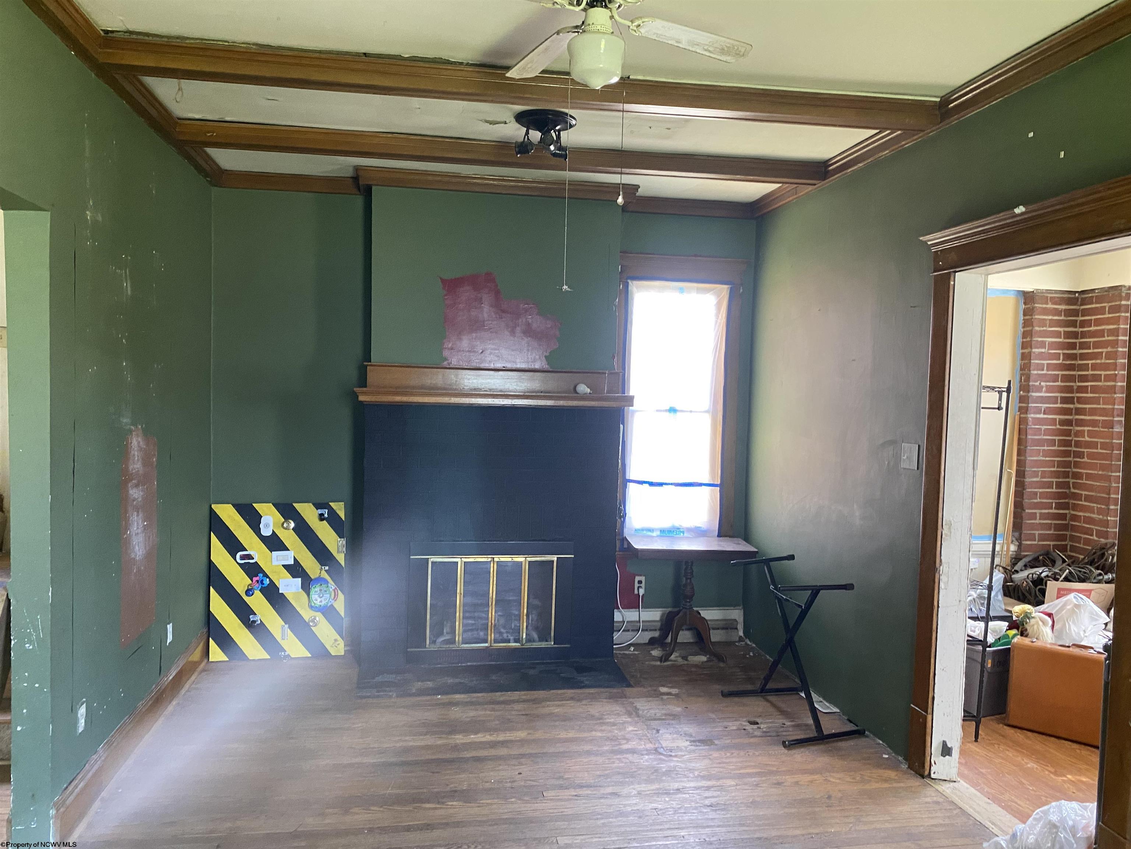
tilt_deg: -1.7
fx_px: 849
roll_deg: -1.8
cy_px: 424
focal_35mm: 26
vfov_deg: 53.1
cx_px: 566
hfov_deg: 67.3
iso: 400
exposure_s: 1/60
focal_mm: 4.25
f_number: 1.8
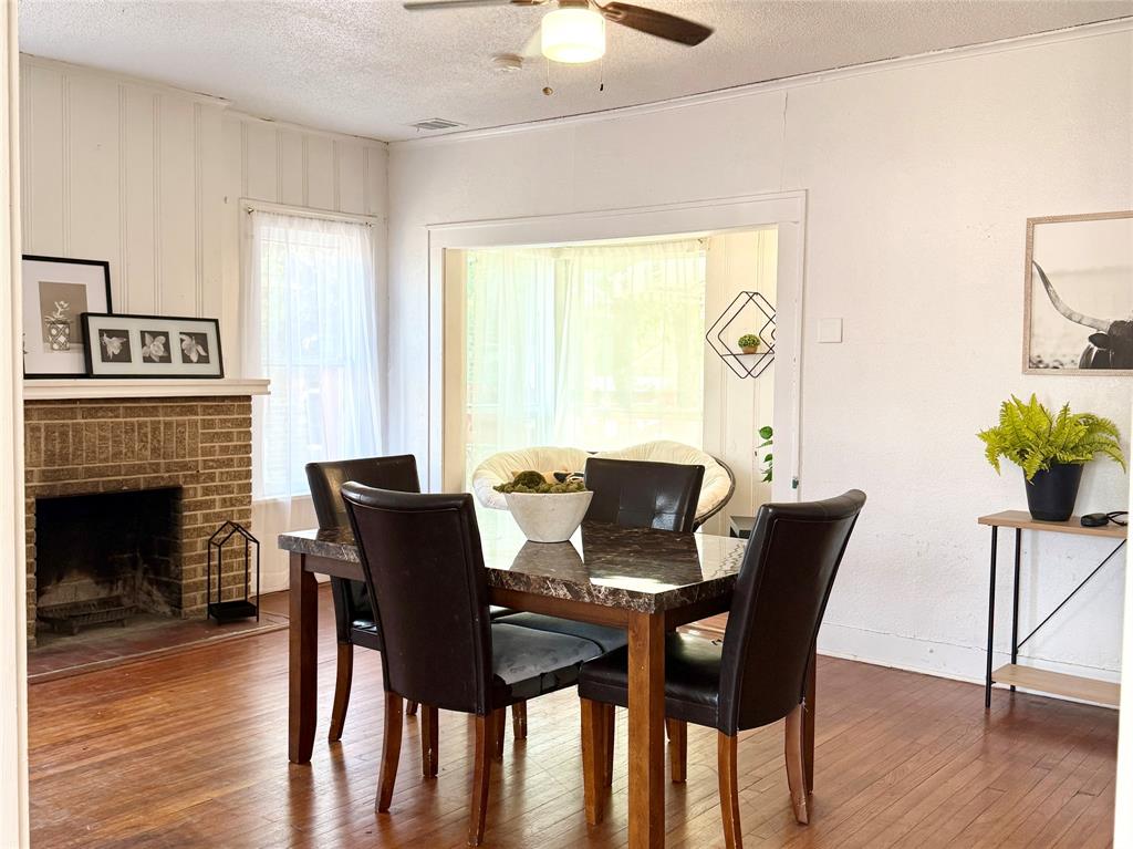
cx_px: 566
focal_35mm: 24
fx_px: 785
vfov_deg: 56.8
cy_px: 424
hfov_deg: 71.6
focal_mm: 6.76
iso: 200
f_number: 1.78
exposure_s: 1/121
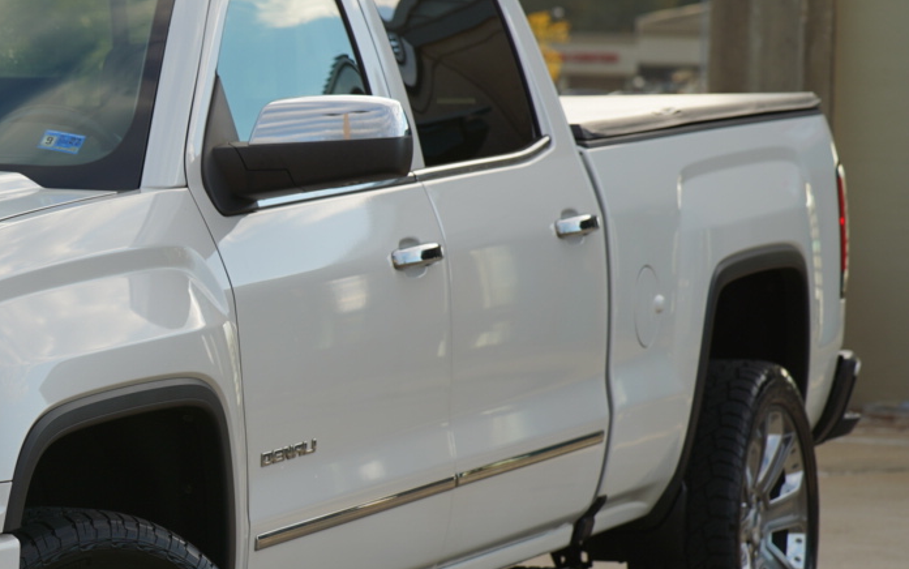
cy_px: 399
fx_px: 4981
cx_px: -127
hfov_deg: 10.3
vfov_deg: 6.5
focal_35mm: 201
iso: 100
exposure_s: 1/200
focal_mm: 85
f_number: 4.5
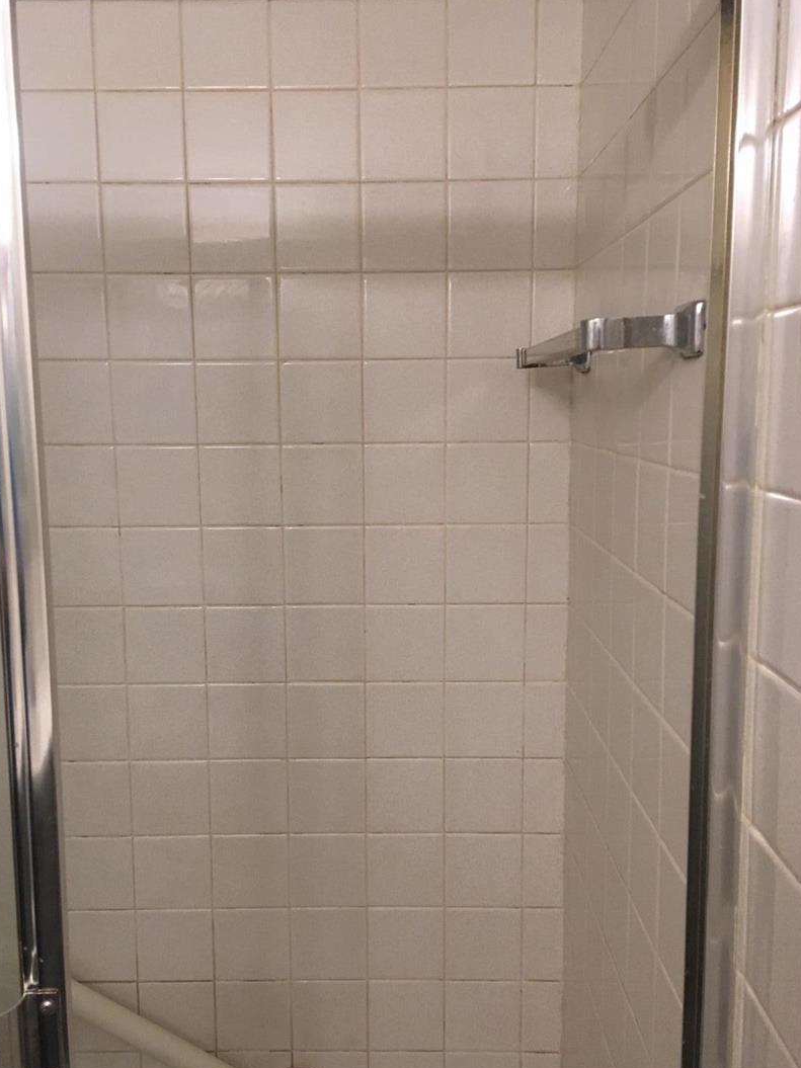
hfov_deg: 42.9
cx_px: 376
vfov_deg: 55.3
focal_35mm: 33
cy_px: 556
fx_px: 1018
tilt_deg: -11.0
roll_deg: +0.8
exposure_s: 1/30
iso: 100
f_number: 2.2
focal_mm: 4.15
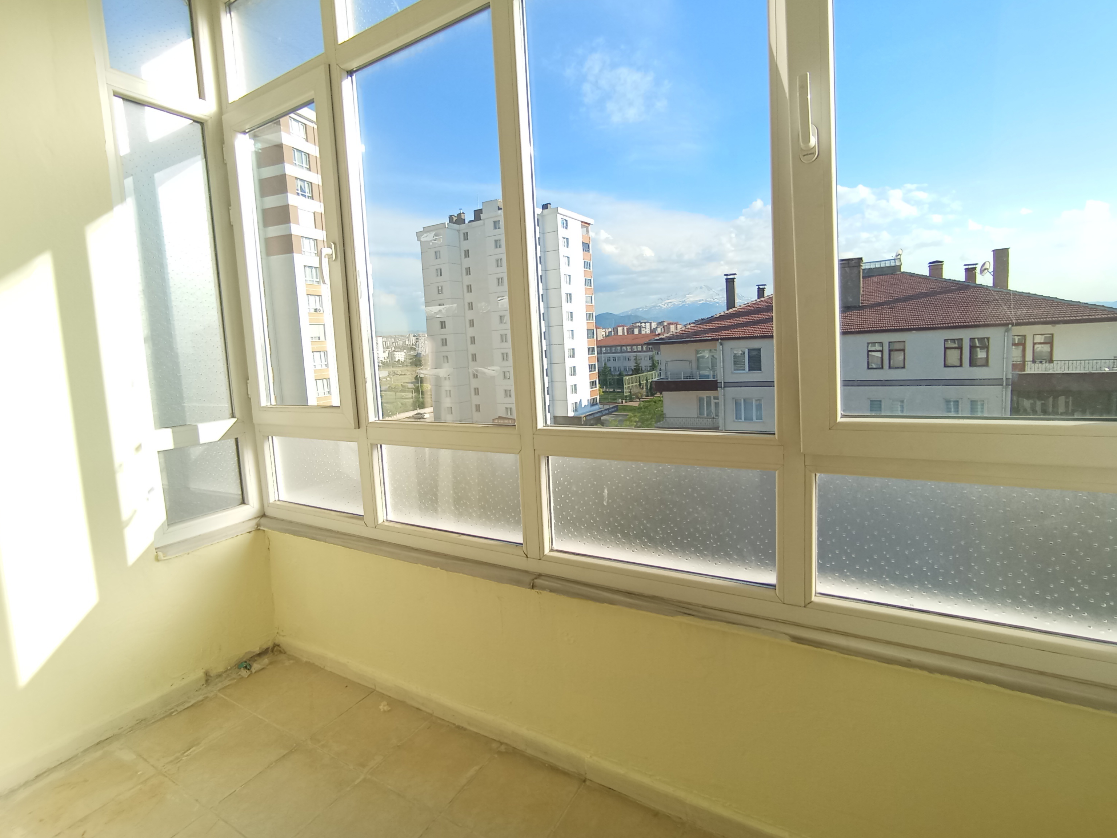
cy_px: 400
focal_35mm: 17
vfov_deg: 74.7
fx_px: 549
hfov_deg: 91.0
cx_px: 548
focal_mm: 1.65
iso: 50
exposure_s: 1/679
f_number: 2.2
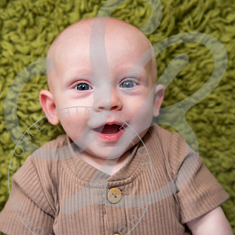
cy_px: 120
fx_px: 430
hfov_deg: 30.6
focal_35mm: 56
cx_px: 116
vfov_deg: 30.6
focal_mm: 32
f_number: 2.8
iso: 200
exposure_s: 1/125
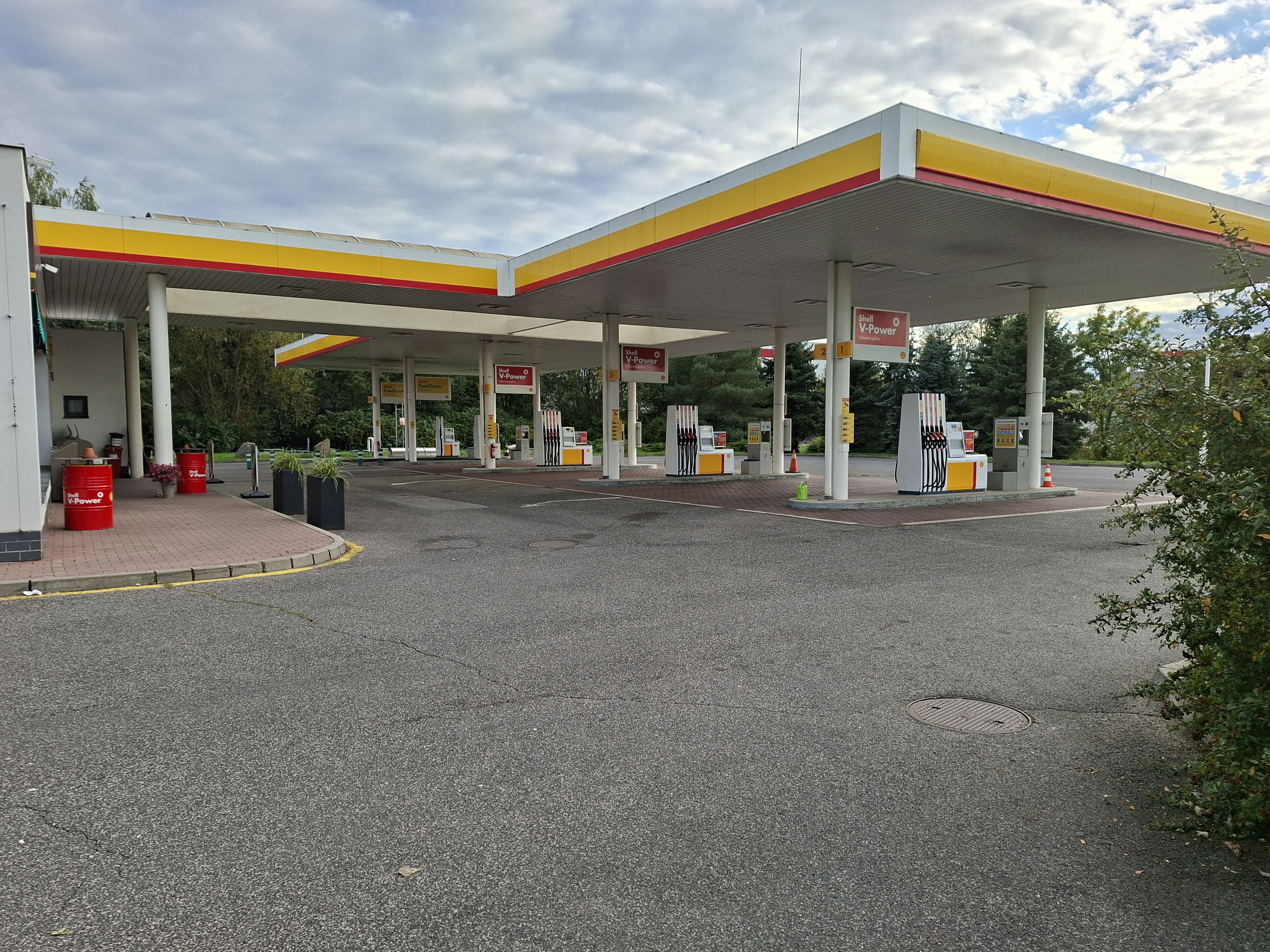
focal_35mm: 23
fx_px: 844
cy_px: 476
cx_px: 635
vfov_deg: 58.9
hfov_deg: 73.9
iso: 50
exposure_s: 1/838
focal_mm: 5.54
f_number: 1.8
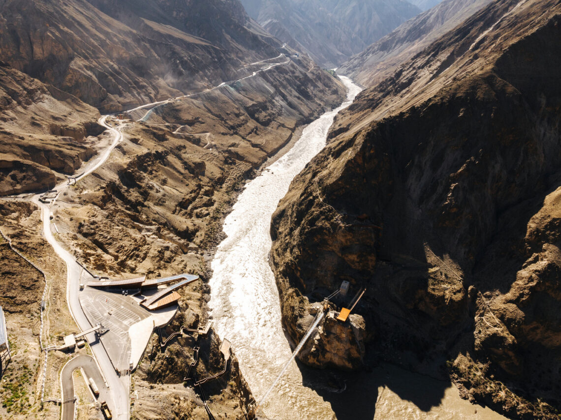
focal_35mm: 24
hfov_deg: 71.6
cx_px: 280
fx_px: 389
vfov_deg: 56.8
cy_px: 210
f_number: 11
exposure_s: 1/160
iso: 100
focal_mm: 12.29
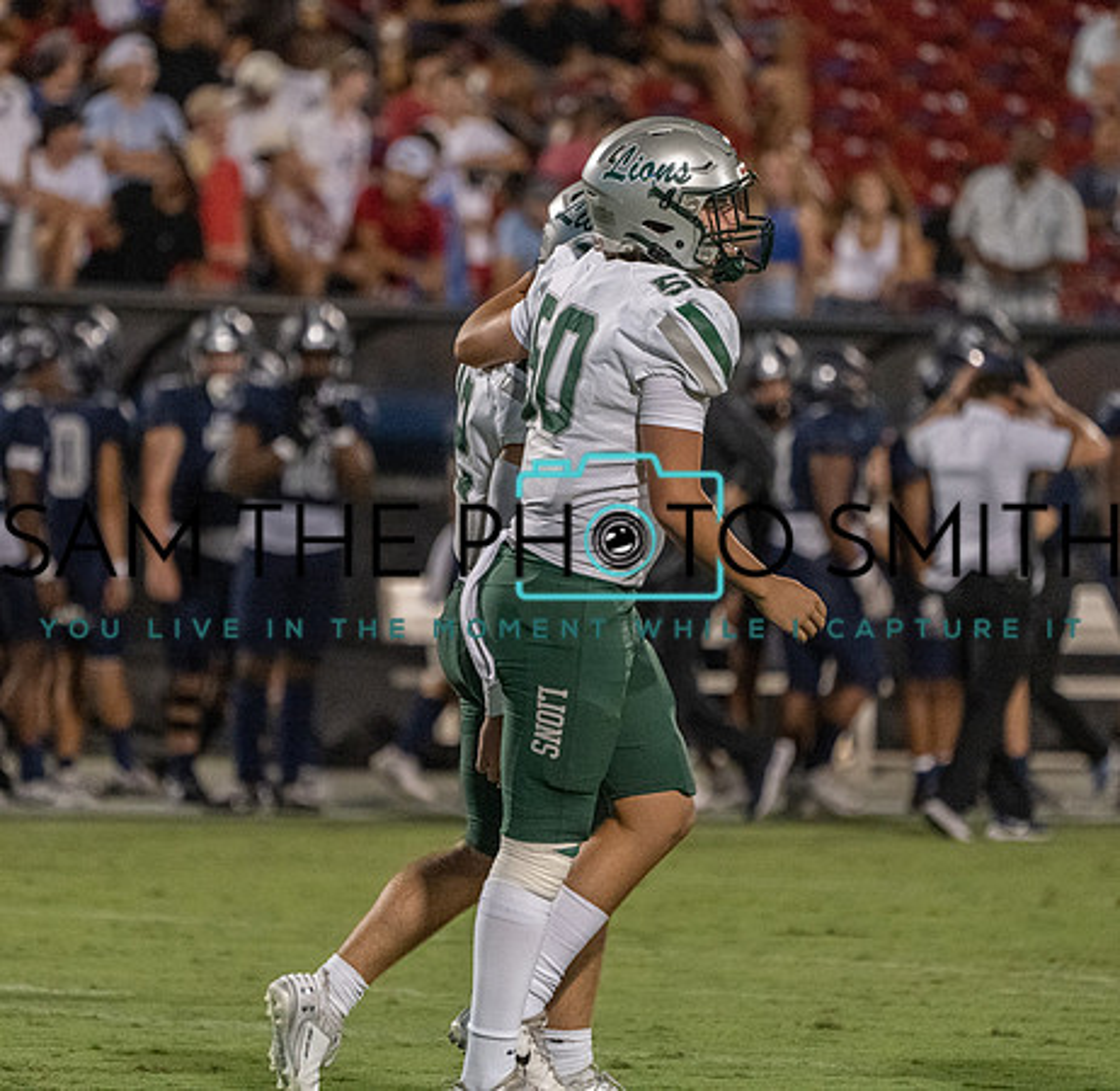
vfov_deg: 3.7
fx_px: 16884
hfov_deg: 3.8
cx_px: 562
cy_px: 515
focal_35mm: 467
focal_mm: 352
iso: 10000
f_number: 5.6
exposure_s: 1/1000
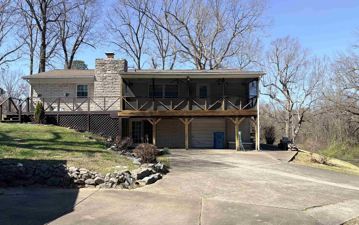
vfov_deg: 44.5
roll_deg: +0.7
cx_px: 178
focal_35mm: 28
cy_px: 118
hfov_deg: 66.5
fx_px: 274
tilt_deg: +3.6
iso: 50
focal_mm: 5.96
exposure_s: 1/2075
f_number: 1.6
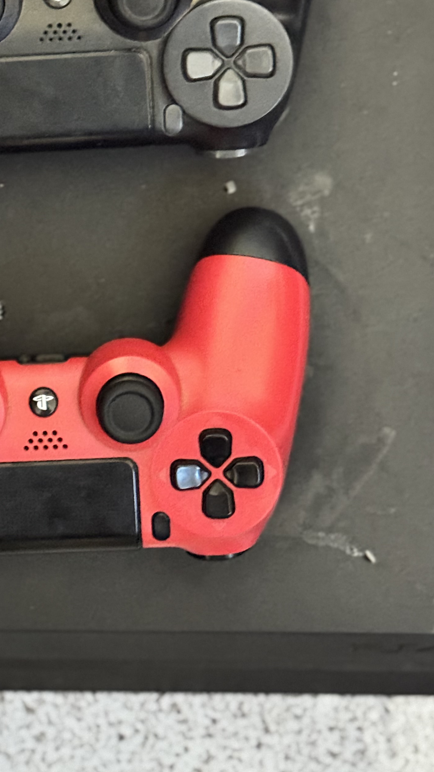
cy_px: 199
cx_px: 48
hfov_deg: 14.3
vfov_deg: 25.0
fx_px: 1718
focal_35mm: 84
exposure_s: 1/15
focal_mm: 6.76
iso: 2500
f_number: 1.78
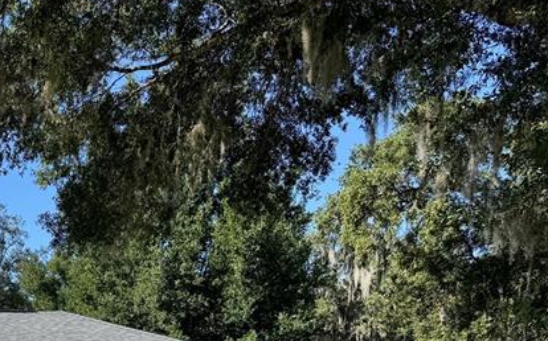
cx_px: -58
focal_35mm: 63
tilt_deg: -1.9
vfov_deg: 19.0
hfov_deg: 29.3
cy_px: 451
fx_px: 940
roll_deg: -0.6
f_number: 1.78
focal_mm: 6.76
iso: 80
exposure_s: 1/3413
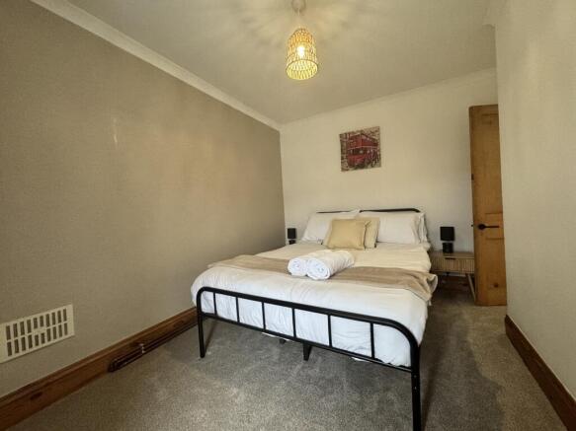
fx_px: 233
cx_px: 288
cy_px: 216
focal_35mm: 14
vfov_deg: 85.7
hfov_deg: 102.1
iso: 500
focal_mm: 2.22
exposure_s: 1/60
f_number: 2.2
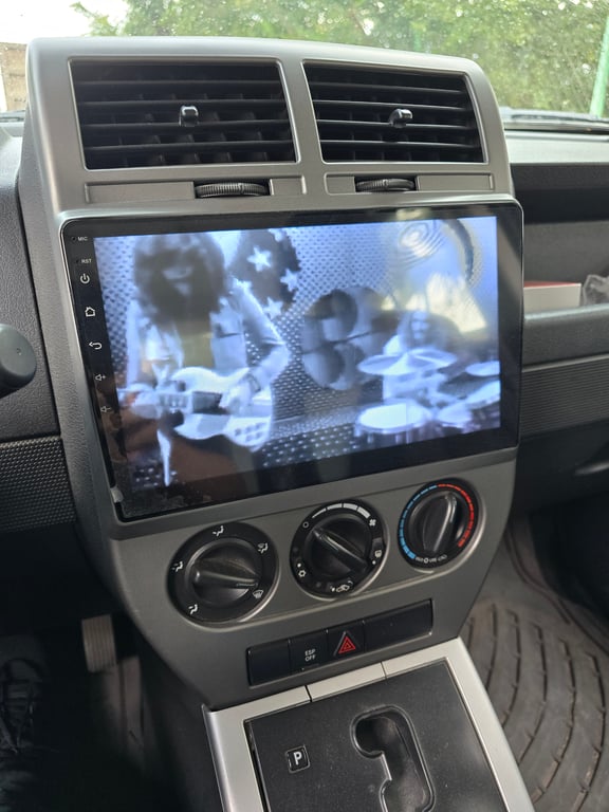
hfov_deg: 58.9
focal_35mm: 23
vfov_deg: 73.9
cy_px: 406
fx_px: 540
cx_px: 304
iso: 320
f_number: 1.7
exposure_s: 1/120
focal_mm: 6.3
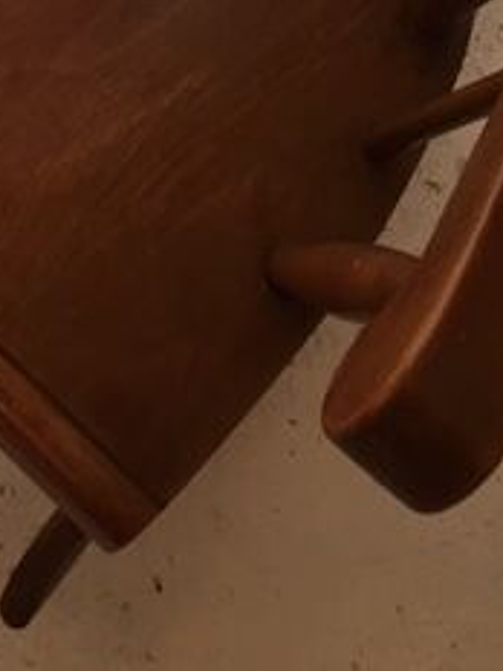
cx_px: 26
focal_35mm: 80
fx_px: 1550
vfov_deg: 21.7
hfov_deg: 18.1
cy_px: -231
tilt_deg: -66.1
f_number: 2.2
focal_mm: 4.15
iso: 40
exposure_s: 1/33
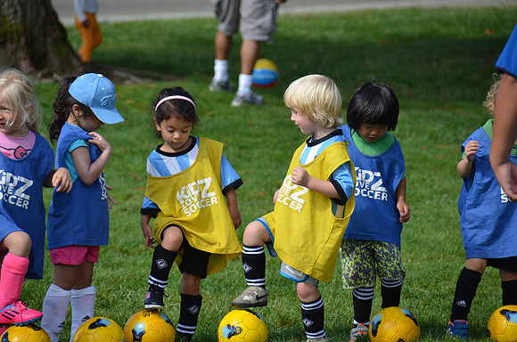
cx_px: 258
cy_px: 171
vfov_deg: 4.0
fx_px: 4944
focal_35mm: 345
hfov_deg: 6.0
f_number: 6.3
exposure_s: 1/1600
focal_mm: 230
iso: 400
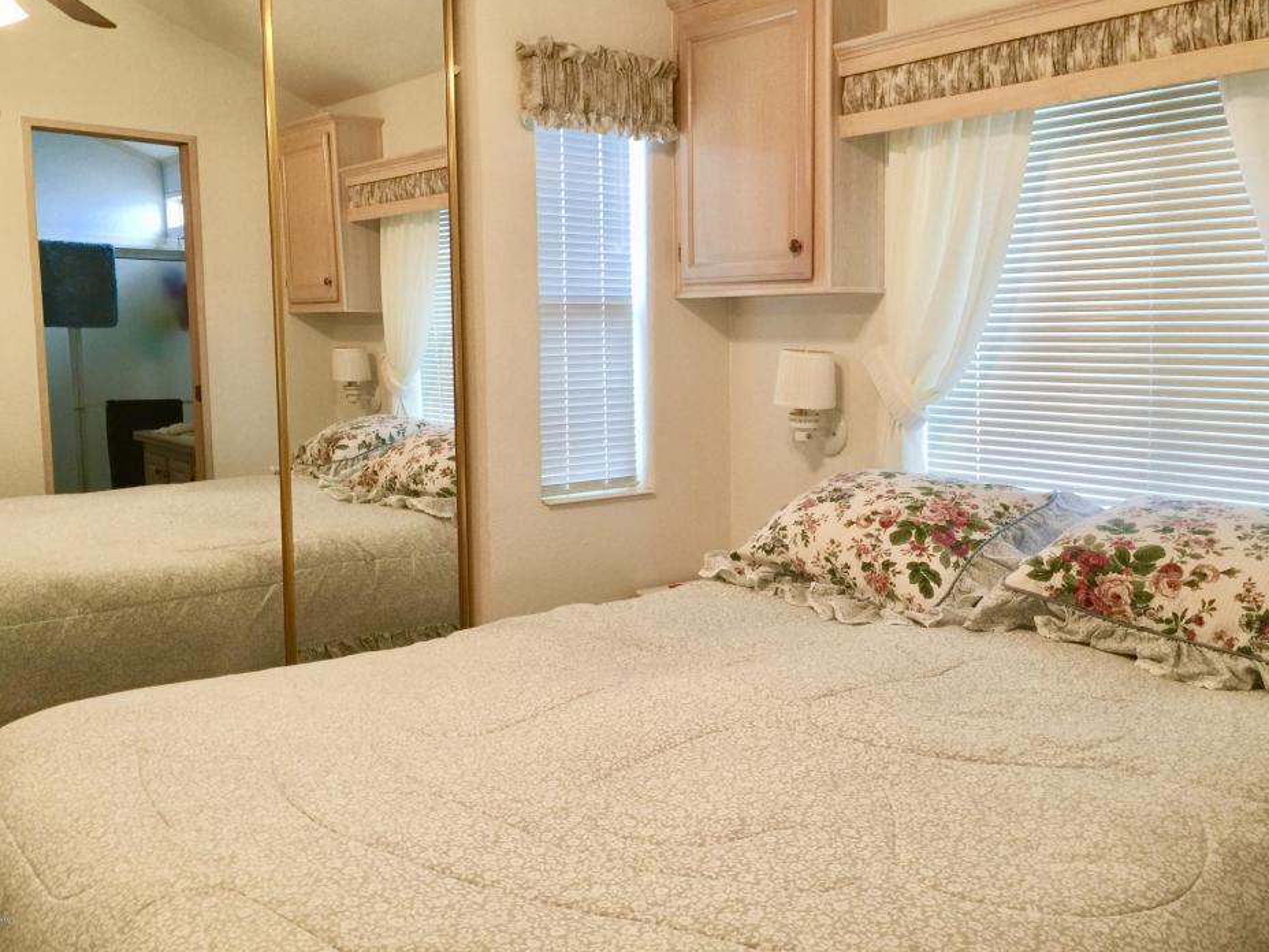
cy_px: 428
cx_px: 678
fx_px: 1173
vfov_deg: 44.1
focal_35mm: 32
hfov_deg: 56.8
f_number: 2.2
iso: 32
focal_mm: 4.15
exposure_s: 1/15
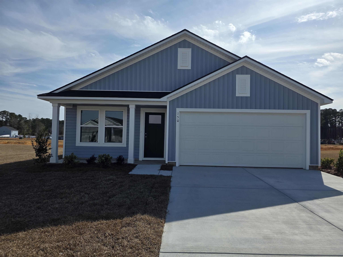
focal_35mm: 23
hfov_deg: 73.9
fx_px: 228
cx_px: 172
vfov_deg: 58.9
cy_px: 128
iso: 64
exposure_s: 1/7944
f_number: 1.7
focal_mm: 6.3
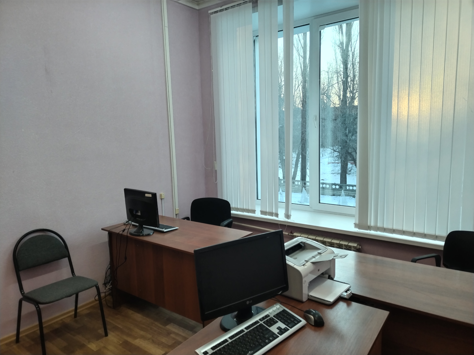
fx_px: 356
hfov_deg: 67.3
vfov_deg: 53.1
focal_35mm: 26
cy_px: 178
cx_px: 237
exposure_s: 1/100
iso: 289
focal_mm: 4.75
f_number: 1.8
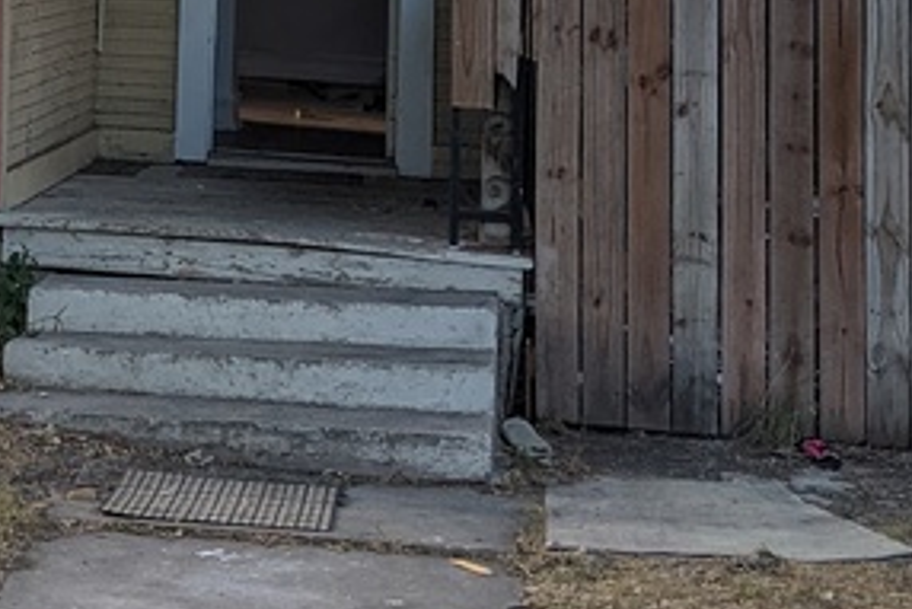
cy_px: -220
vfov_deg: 12.5
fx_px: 2687
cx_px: -10
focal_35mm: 106
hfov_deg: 18.7
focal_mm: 4.38
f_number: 1.73
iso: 34
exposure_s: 1/1020
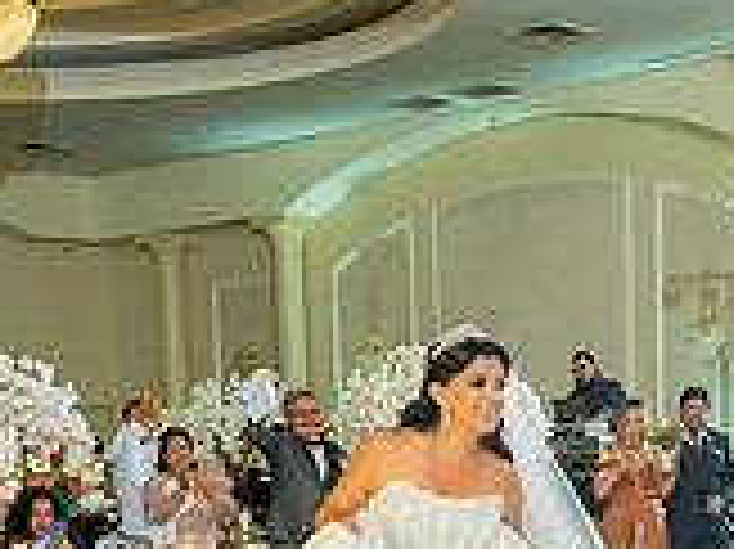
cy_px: 745
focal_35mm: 82
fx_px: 1737
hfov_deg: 23.6
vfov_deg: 16.8
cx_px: 540
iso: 800
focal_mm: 24
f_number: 4
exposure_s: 1/80
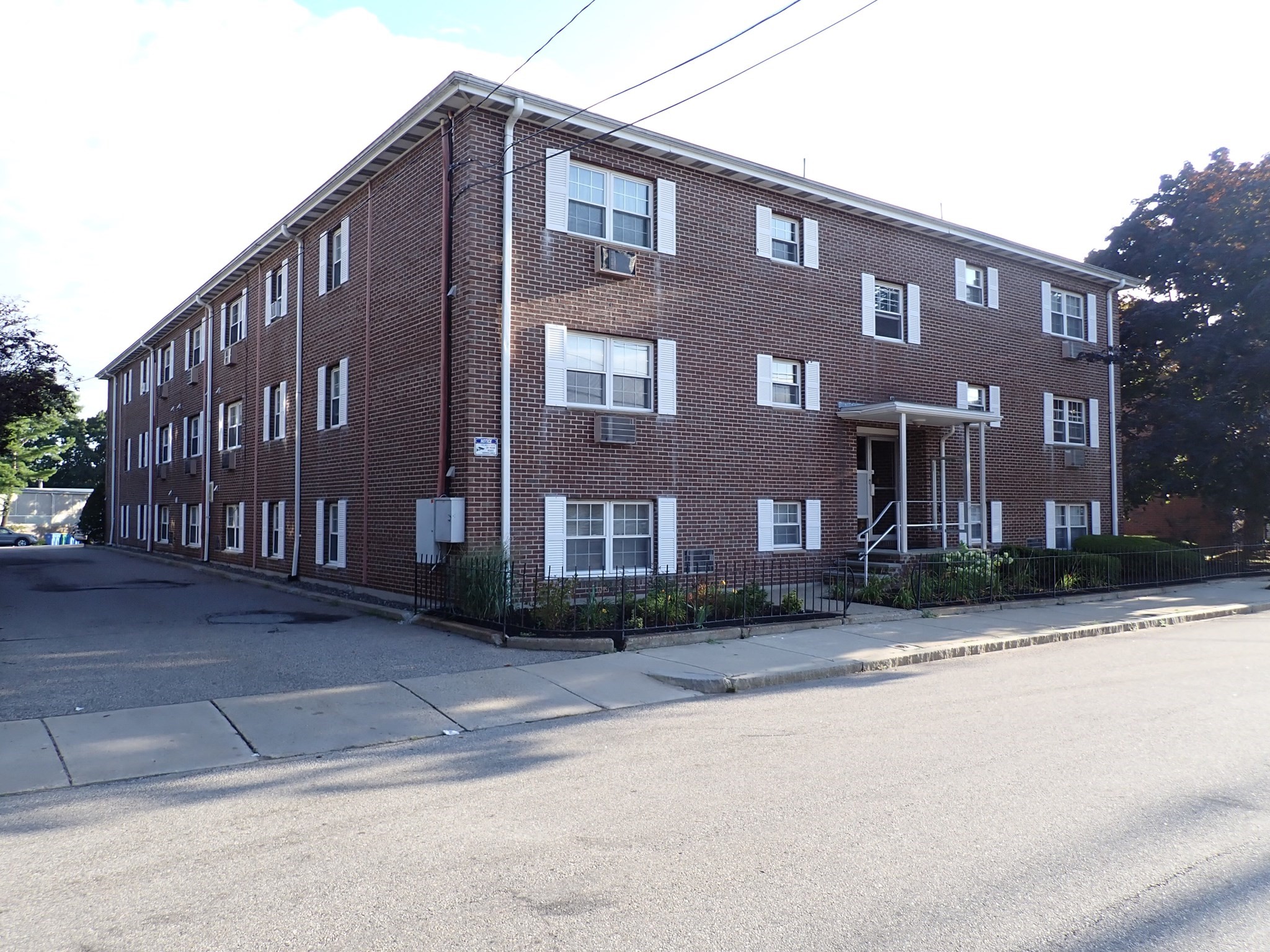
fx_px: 917
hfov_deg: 69.4
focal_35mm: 25
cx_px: 635
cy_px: 476
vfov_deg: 54.9
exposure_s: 1/320
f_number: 2.8
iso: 100
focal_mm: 4.5
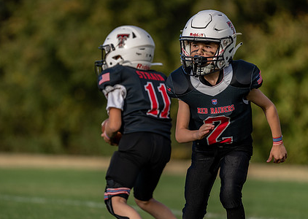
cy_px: 97
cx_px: 137
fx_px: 3310
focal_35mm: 379
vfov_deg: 3.8
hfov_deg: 5.3
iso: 100
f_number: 2.8
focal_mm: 200
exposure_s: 1/1250
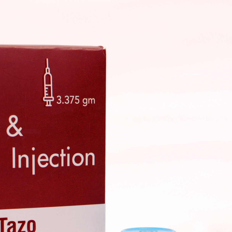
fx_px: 789
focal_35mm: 104
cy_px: 186
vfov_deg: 16.6
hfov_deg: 16.7
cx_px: 71
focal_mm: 35
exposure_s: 1/100
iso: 160
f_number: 4.5
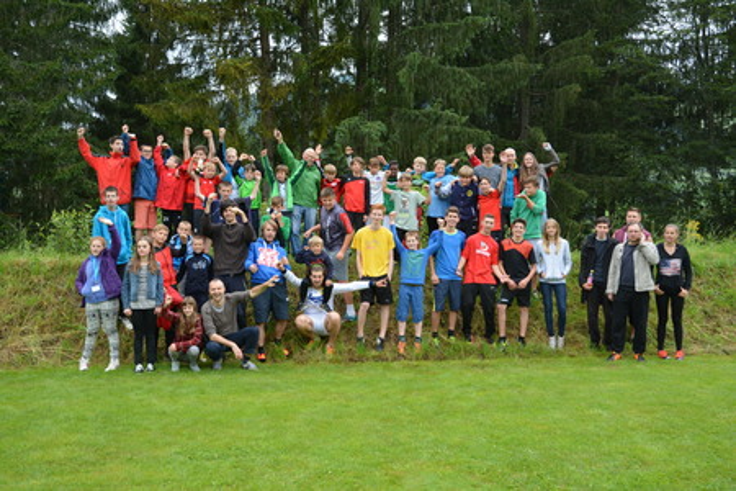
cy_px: 246
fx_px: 767
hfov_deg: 51.3
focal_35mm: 38
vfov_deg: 35.5
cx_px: 368
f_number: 5.6
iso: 400
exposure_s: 1/125
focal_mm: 25
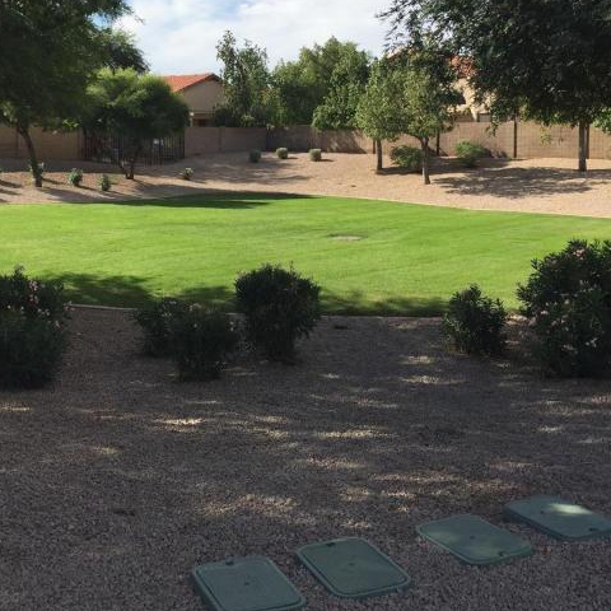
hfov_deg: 40.9
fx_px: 819
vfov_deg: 40.5
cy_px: 209
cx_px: 286
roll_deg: -0.2
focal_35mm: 41
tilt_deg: -3.4
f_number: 2.2
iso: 32
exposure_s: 1/2198
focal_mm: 4.15
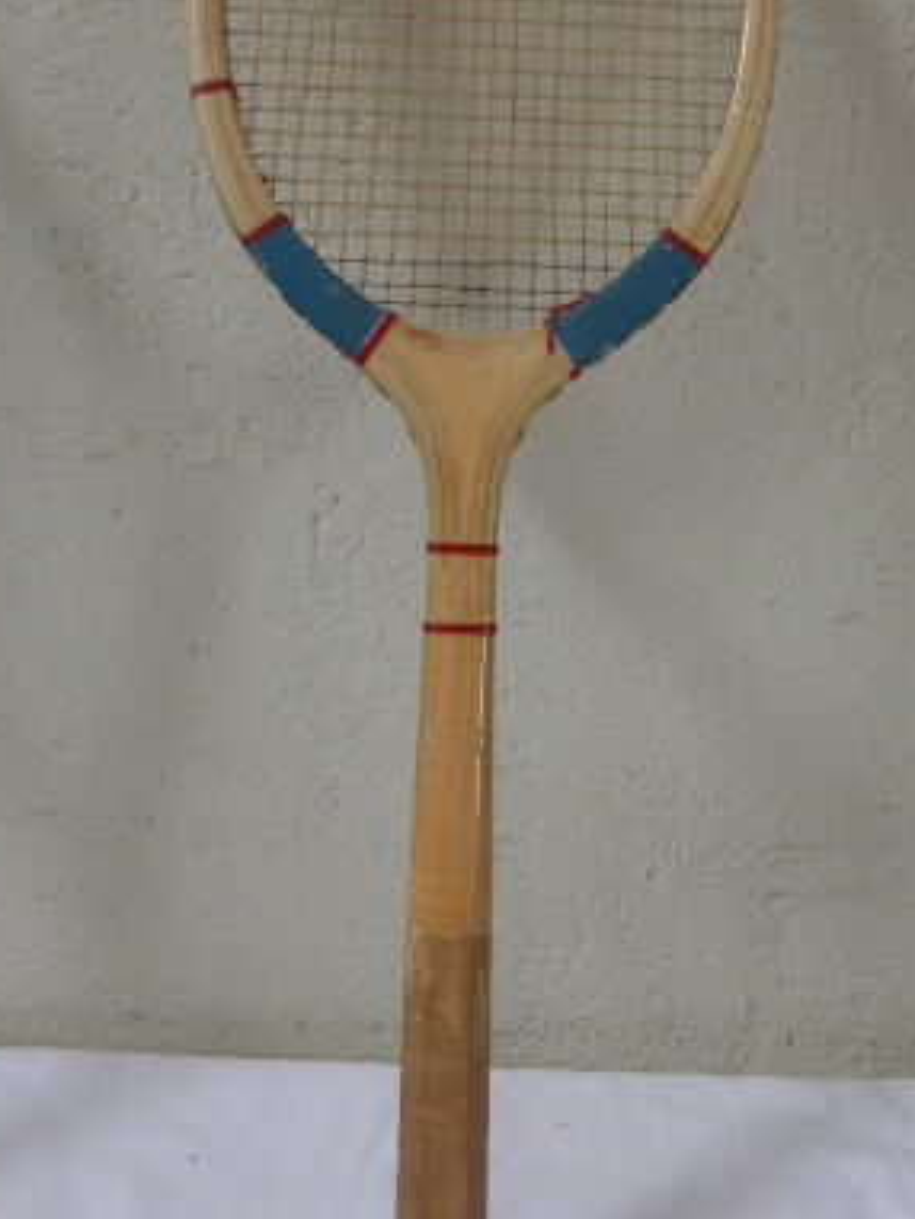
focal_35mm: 42
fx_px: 1479
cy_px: 560
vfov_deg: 44.7
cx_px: 518
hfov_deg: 34.3
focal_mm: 4.3
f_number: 3.3
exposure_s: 1/60
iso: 160
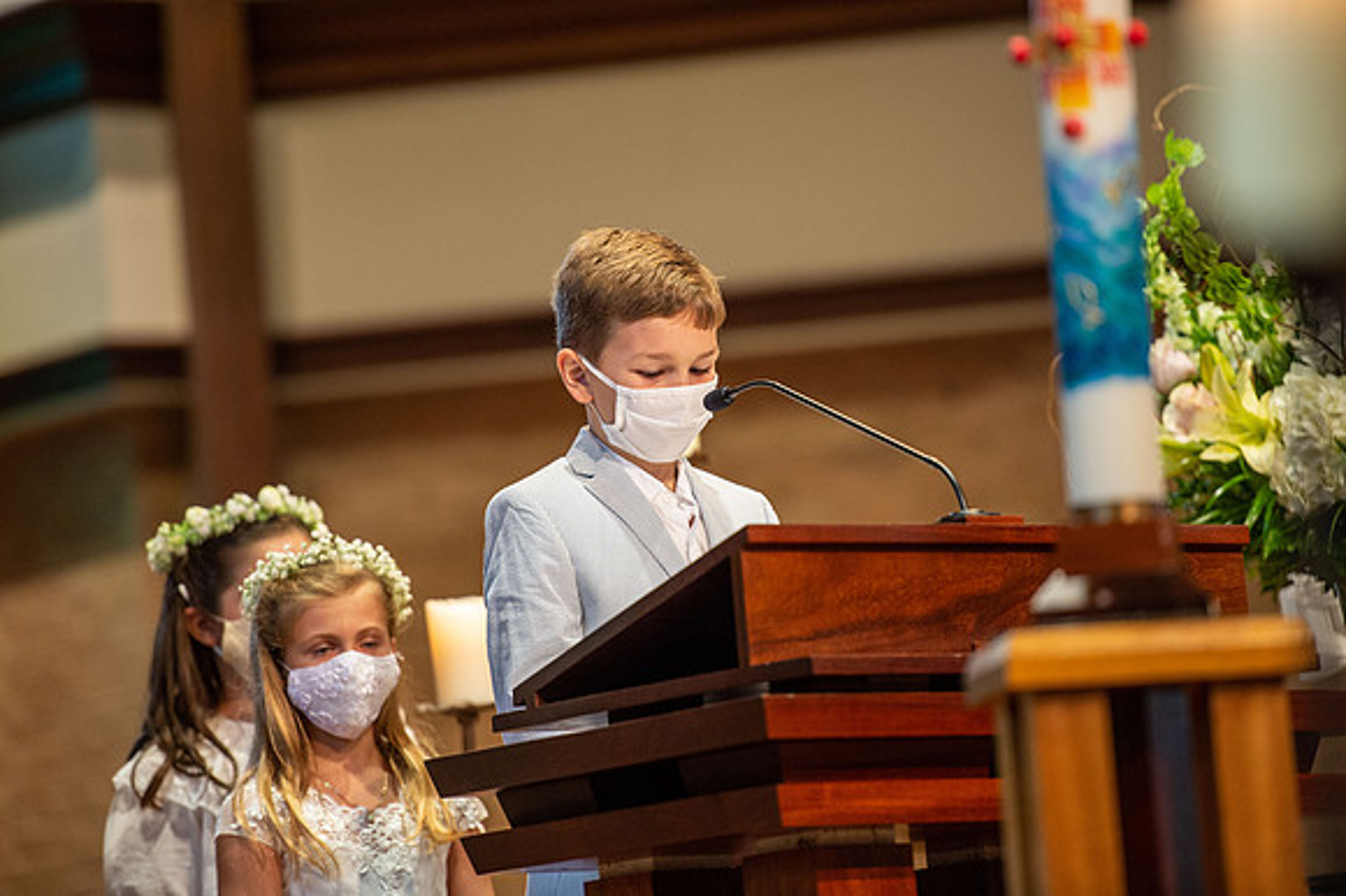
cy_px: 448
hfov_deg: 10.3
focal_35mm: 200
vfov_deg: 6.9
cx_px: 673
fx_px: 7473
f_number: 2.8
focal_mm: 200
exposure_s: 1/125
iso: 1600
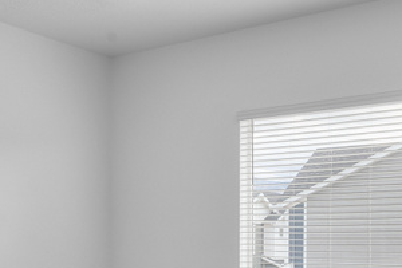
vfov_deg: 23.0
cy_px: 219
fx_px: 648
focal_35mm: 58
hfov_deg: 34.3
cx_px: 149
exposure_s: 1/8
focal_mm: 17
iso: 320
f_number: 8
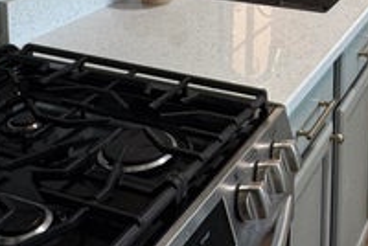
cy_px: -105
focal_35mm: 62
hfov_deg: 31.1
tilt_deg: -8.8
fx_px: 635
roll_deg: -0.7
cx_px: 319
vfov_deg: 19.6
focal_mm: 2.22
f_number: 2.2
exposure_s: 1/120
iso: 200
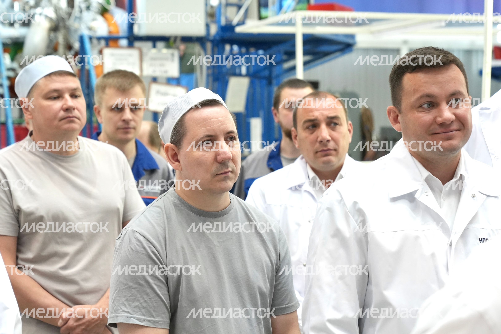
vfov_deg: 19.5
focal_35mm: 70
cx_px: 250
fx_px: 974
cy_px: 167
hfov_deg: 28.8
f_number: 4.5
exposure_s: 1/200
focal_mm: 70
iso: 3200
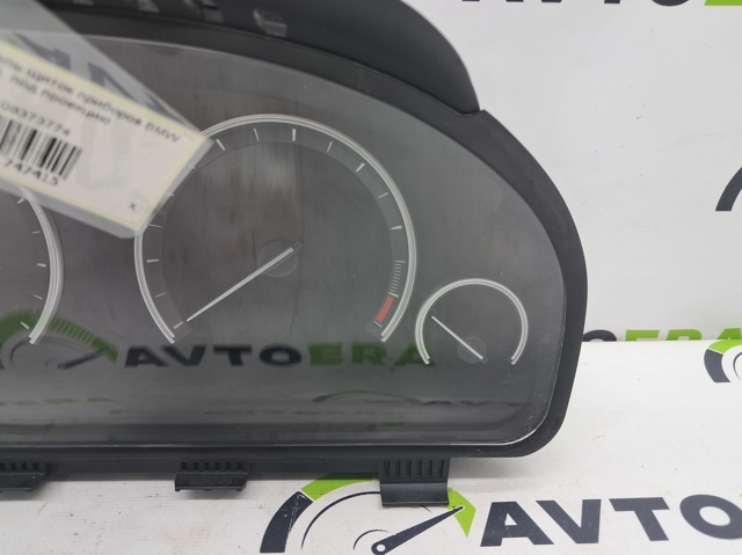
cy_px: 278
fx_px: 578
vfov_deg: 51.3
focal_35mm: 27
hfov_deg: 65.4
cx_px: 371
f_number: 1.8
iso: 50
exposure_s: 1/60
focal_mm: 4
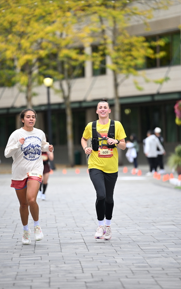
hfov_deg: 6.4
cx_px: 90
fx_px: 1618
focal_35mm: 205
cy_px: 145
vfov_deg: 10.2
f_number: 2.8
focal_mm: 200
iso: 640
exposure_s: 1/2000
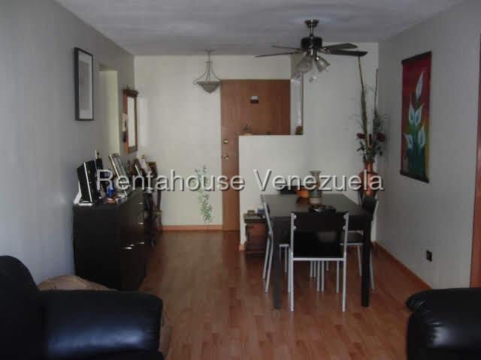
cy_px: 180
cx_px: 240
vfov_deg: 38.7
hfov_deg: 50.1
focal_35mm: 37
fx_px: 514
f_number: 3.6
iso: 100
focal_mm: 6.42
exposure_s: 1/50
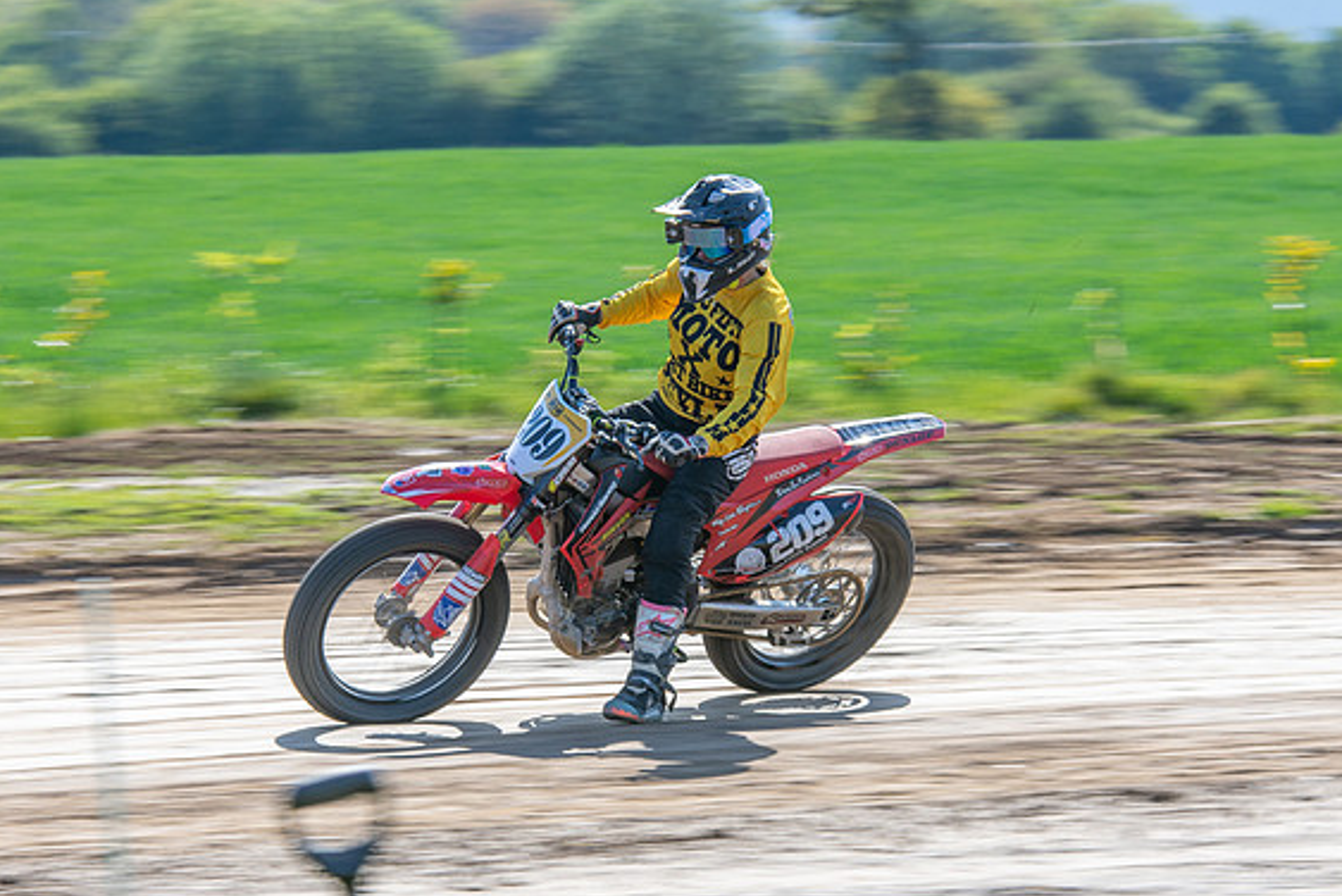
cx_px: 685
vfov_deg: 4.2
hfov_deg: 6.3
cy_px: 591
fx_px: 12233
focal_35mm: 328
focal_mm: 140
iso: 200
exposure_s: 1/160
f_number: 8
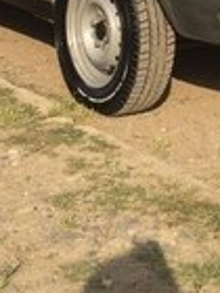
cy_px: -113
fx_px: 873
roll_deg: +2.0
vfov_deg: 17.6
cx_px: 170
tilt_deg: +0.0
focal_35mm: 103
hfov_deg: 14.3
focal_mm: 4.15
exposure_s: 1/1642
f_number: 2.2
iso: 32
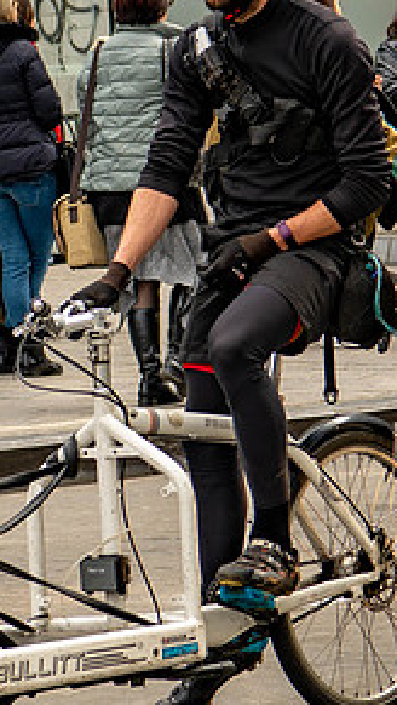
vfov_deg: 8.7
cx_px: 186
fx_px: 4634
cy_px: 341
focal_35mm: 248
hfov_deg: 4.9
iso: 200
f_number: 5.6
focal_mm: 70
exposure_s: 1/125
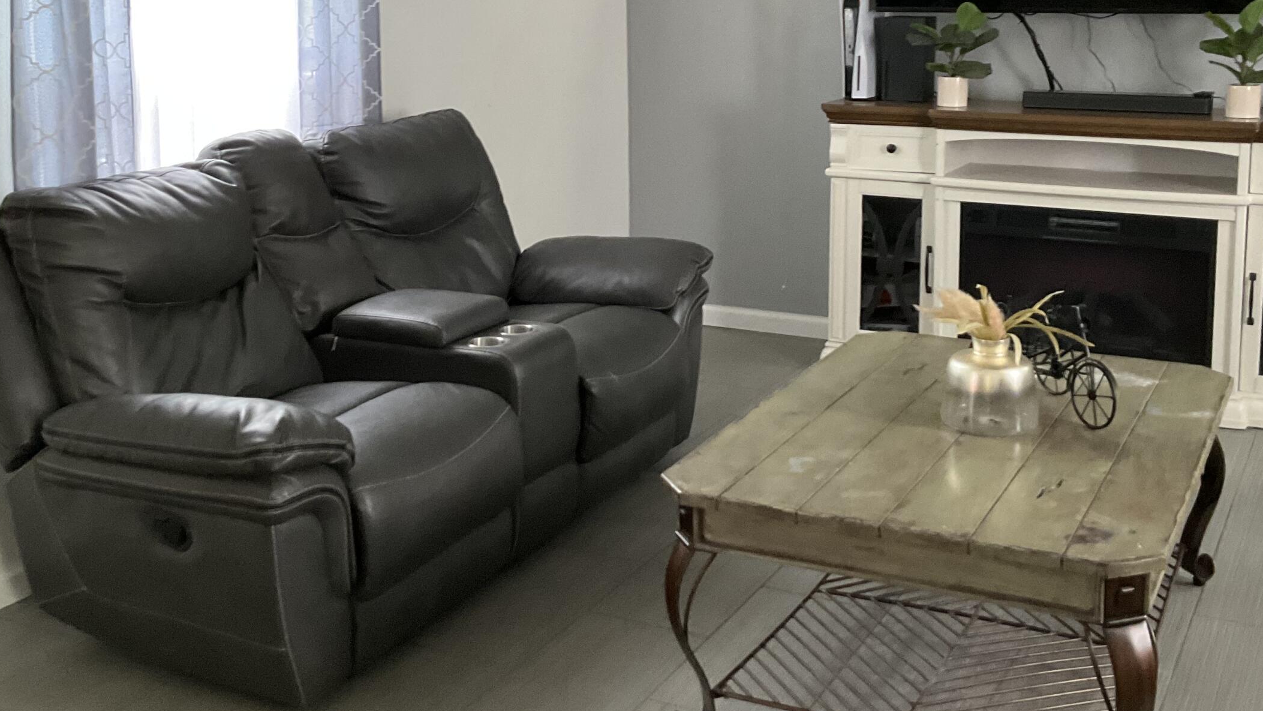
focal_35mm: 45
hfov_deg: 45.5
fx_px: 1507
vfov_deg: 26.2
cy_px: 175
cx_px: 660
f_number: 1.8
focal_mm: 3
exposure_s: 1/60
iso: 125
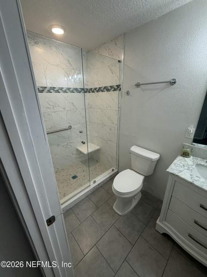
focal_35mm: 14
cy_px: 138
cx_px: 104
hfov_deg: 85.7
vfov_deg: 102.1
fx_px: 112
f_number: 2.2
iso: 160
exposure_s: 1/120
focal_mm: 2.22
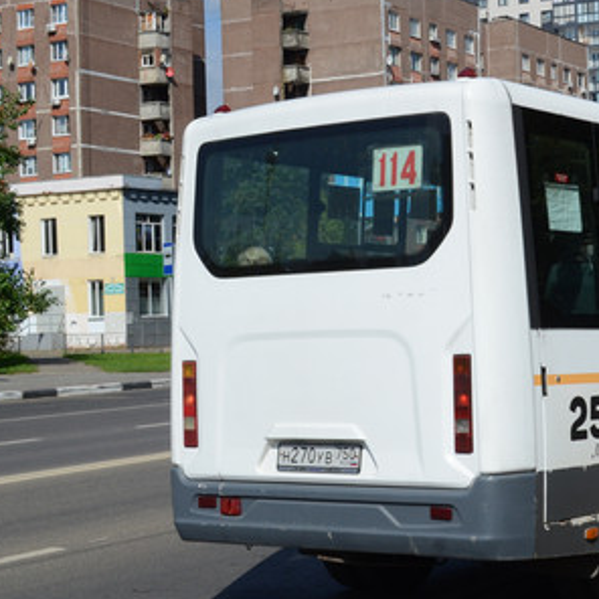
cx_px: 554
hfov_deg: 21.9
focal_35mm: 77
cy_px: 318
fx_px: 1507
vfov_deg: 22.5
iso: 400
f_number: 11
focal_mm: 28
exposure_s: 1/800
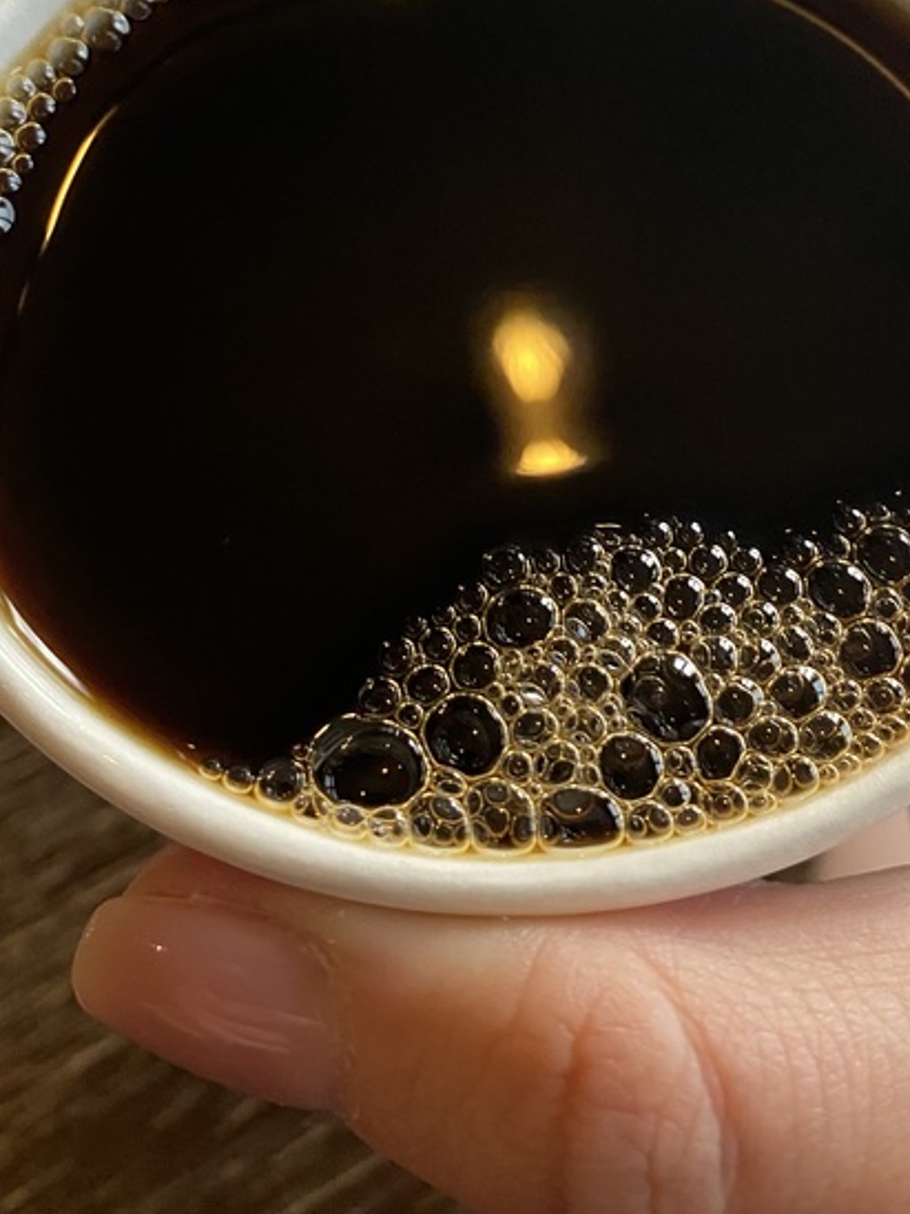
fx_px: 1472
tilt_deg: -67.0
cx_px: 449
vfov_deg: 43.9
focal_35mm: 42
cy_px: 372
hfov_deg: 34.3
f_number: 1.8
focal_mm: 4.25
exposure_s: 1/50
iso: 500
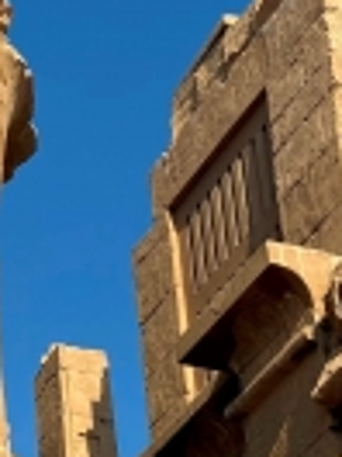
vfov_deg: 16.5
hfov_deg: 12.2
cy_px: 377
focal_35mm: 118
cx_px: -107
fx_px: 1554
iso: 32
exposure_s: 1/2899
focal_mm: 4.25
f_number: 1.8
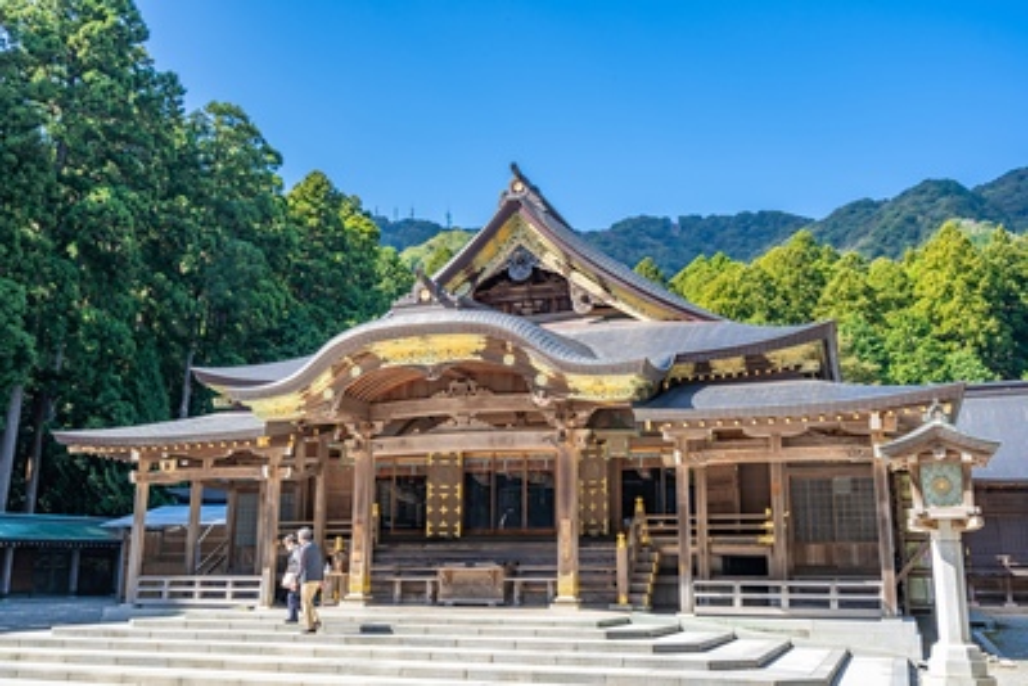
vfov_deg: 37.9
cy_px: 343
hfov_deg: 54.4
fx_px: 1000
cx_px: 514
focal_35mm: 35
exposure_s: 1/160
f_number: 5.6
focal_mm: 35
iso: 100
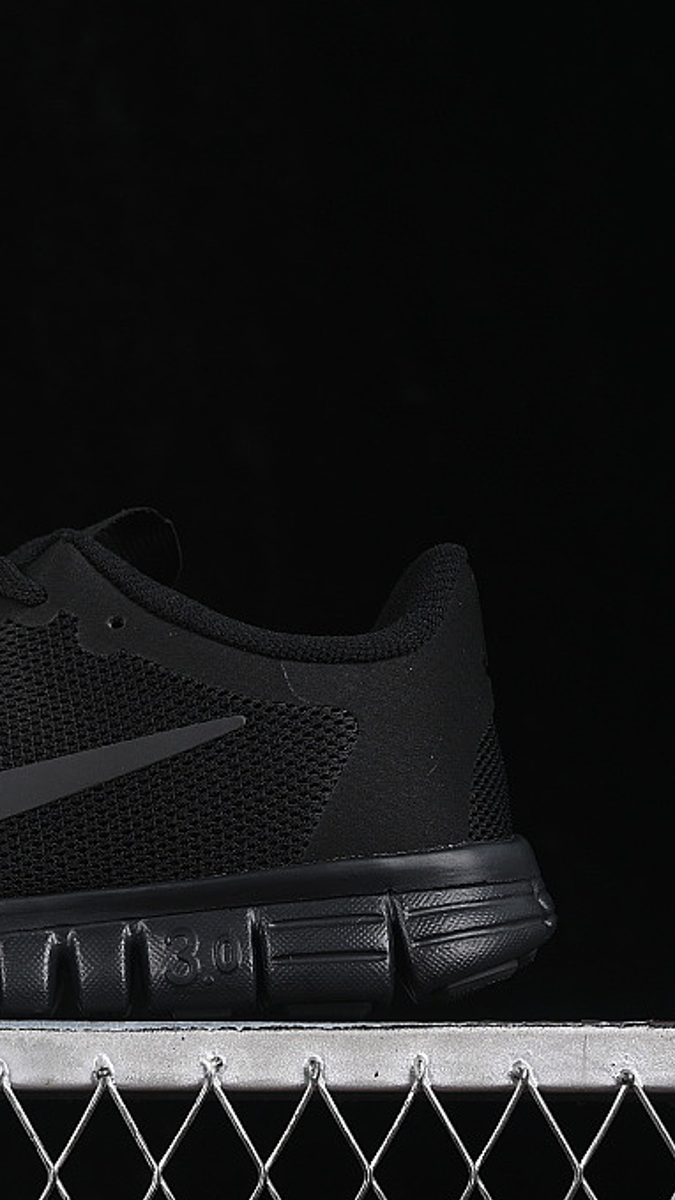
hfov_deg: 9.6
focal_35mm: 125
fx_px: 3977
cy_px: 624
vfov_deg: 17.2
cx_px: -85
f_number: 6.3
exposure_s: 1/60
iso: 160
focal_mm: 50
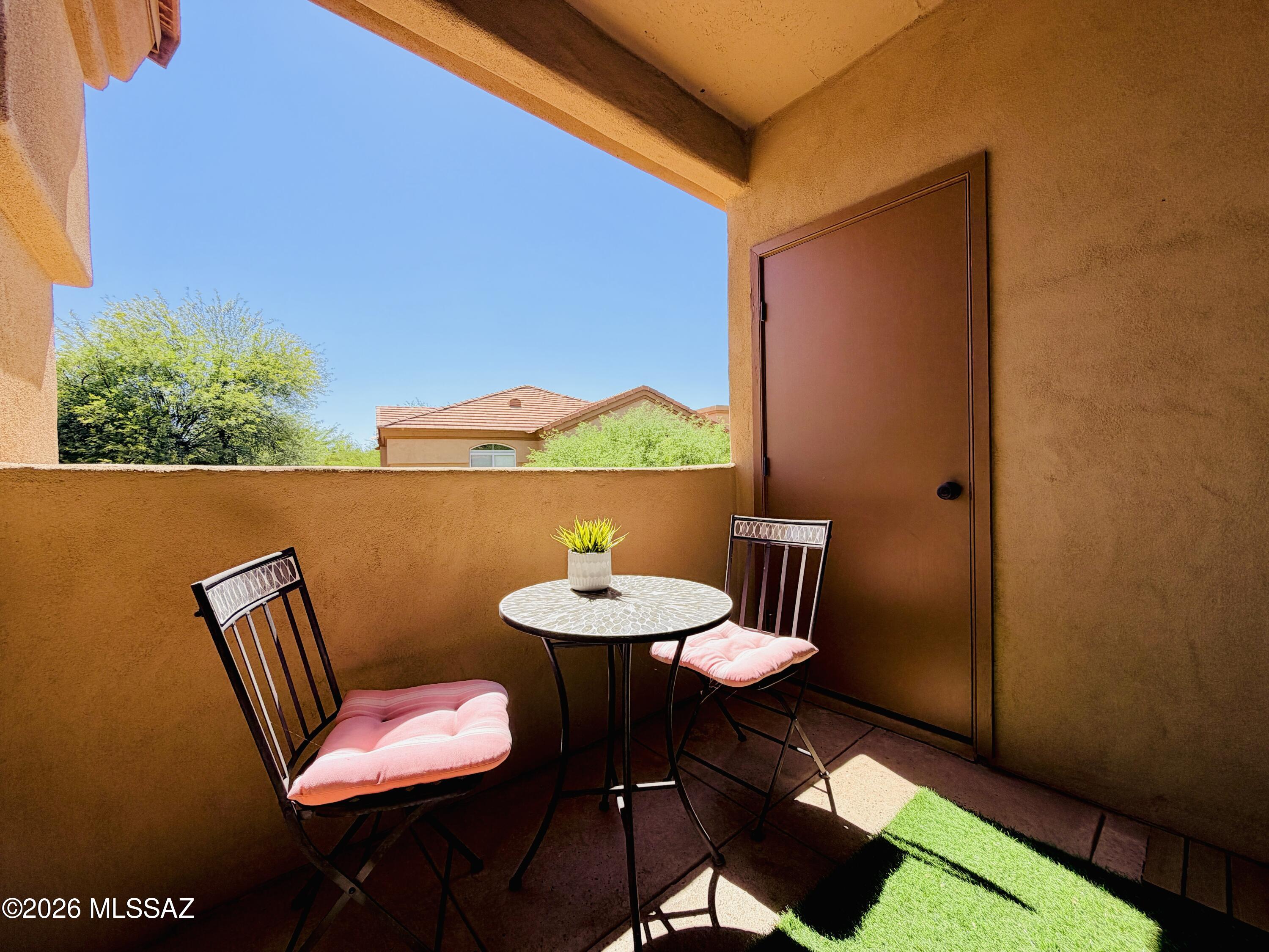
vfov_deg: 85.7
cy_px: 476
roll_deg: +0.7
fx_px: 513
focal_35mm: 14
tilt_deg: +0.2
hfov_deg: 102.1
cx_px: 634
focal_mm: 2.22
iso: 25
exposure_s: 1/770
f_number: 2.2
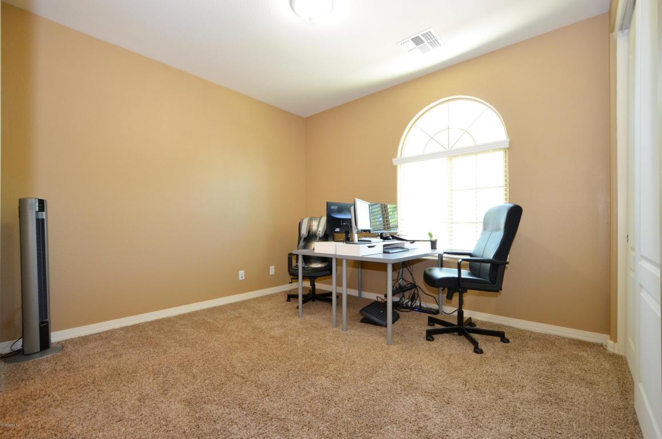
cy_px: 220
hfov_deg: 100.5
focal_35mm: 15
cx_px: 331
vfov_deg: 77.1
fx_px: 275
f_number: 4
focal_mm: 10
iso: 720
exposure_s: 1/60
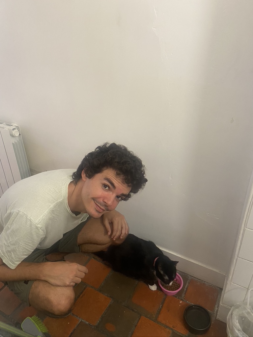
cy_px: 168
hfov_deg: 53.1
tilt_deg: -29.4
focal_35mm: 26
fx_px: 253
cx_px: 126
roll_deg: +2.0
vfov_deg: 67.3
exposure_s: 1/50
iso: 250
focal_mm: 4.25
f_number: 1.8
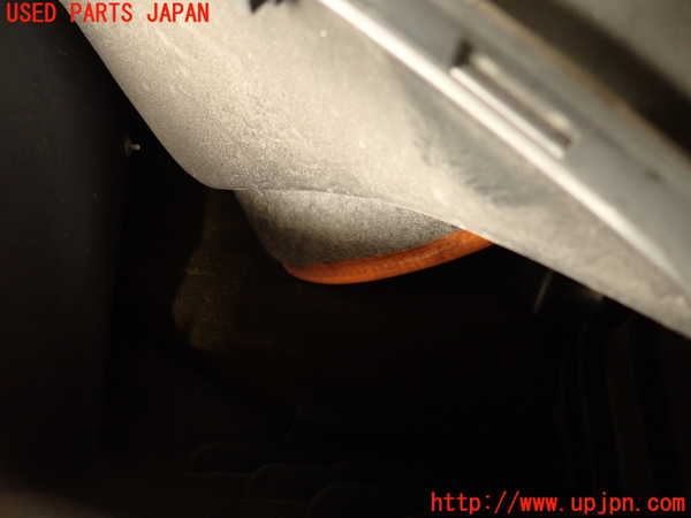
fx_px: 499
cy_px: 259
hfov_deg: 69.4
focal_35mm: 25
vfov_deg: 54.9
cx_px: 346
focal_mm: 4.5
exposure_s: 1/30
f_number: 2
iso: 500
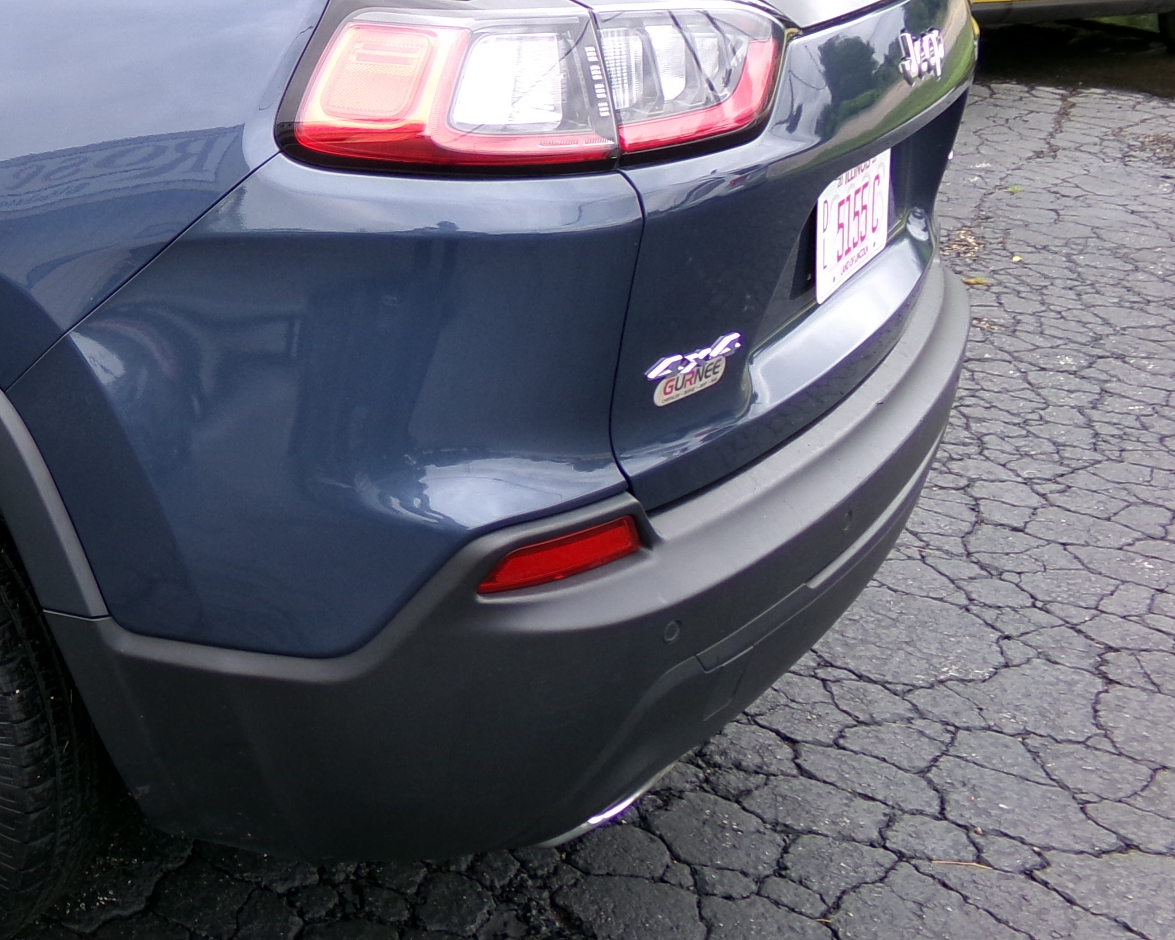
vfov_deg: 30.0
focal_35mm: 50
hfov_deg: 33.5
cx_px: -49
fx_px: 1739
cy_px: 302
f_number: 3.7
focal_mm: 4.3
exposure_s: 1/90
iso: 100
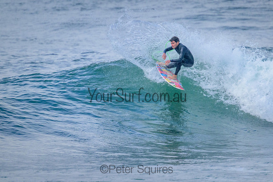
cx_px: 149
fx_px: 6636
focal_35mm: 875
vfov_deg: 1.6
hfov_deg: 2.4
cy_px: 90
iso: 2800
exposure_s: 1/1250
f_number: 11
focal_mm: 800
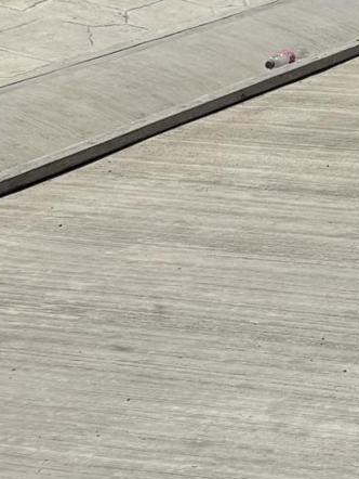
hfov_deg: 9.5
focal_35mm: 139
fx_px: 1920
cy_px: -478
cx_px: 856
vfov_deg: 12.5
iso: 80
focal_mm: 6.76
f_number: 1.78
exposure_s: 1/12346
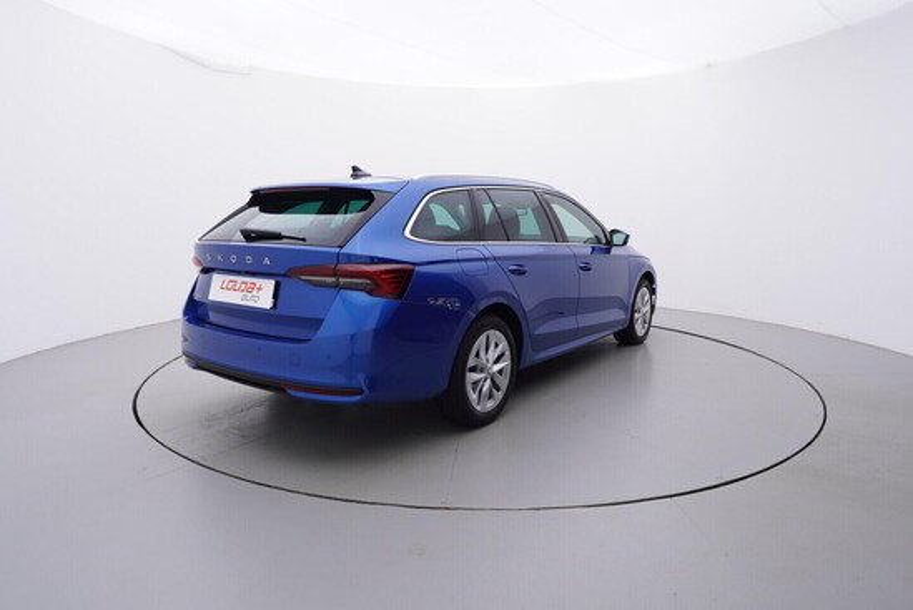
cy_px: 305
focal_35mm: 22
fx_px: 571
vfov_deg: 56.2
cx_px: 456
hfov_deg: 77.3
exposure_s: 1/80
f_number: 5
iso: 200
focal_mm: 15
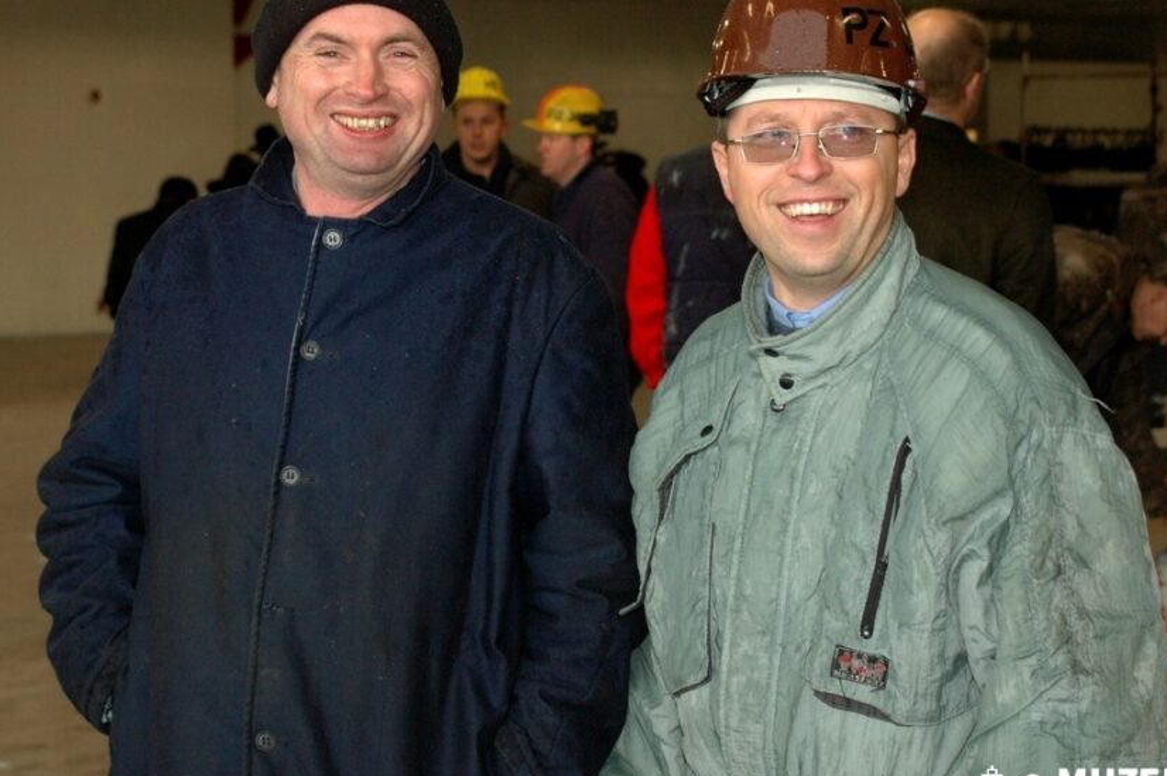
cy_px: 346
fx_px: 3012
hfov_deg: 21.9
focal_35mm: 93
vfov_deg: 14.7
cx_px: 519
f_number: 5.6
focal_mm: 50
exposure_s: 1/60
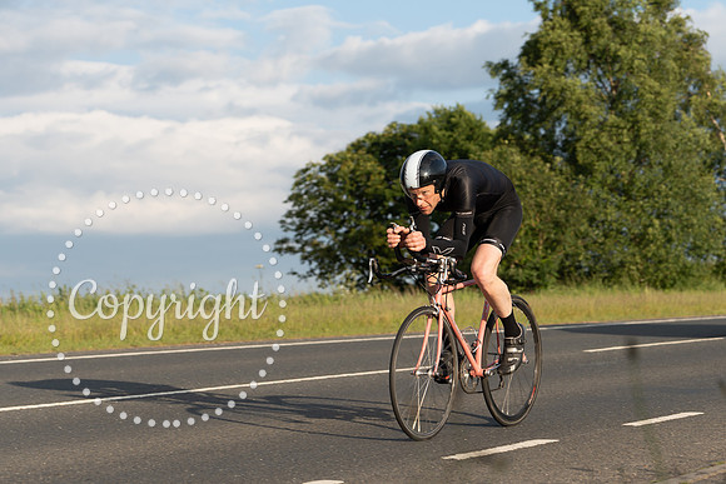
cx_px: 430
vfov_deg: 15.0
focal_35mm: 91
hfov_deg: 22.3
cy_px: 292
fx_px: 1836
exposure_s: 1/640
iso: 125
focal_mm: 74
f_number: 4
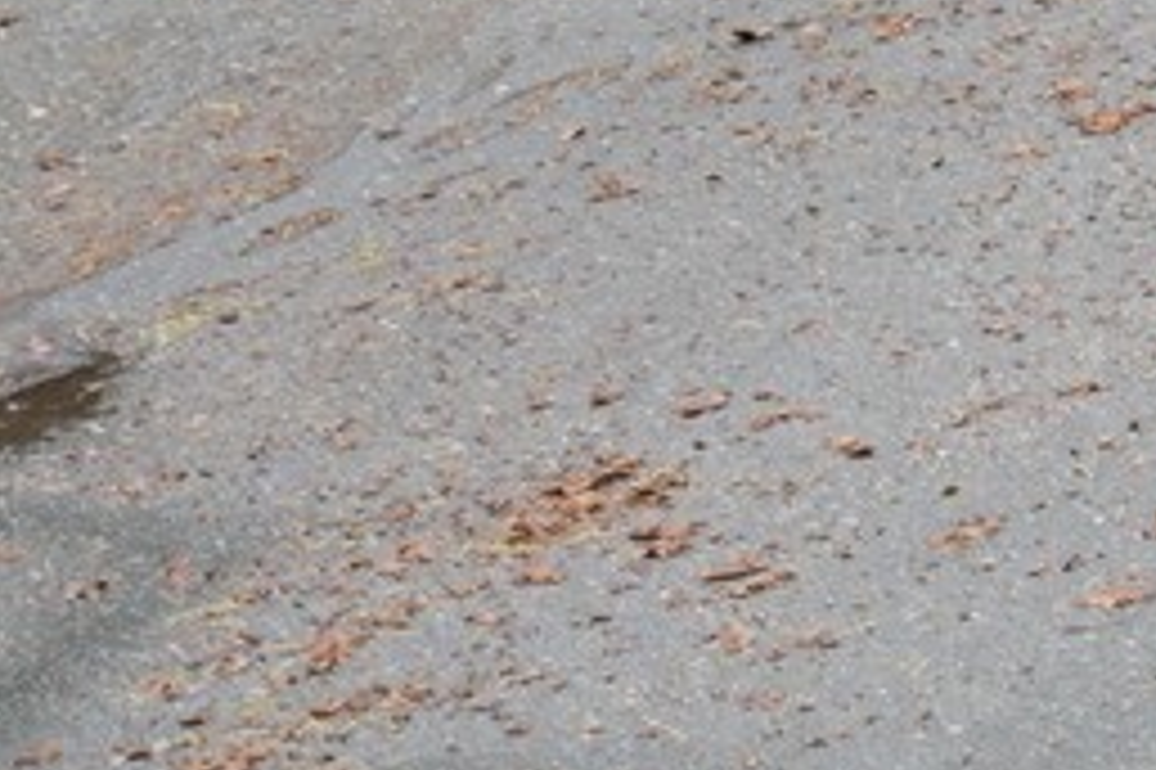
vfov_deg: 5.6
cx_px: 2656
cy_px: -1340
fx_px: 7413
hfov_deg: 8.3
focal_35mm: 231
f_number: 4
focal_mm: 35
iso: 125
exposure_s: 1/125
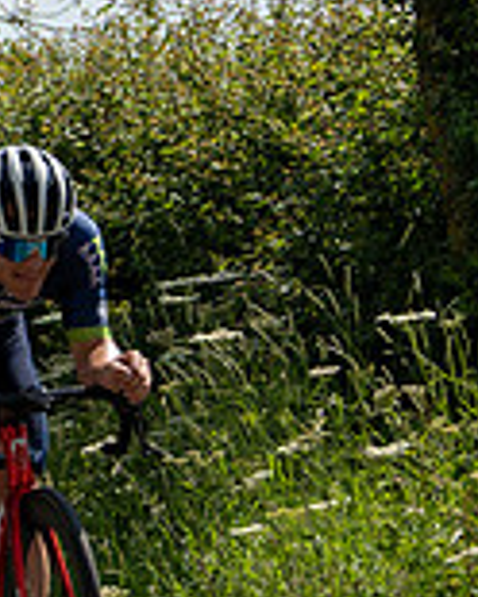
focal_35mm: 585
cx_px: -456
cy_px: 324
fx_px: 10345
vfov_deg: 3.3
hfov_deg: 2.6
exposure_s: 1/1000
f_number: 5
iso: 100
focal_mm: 129
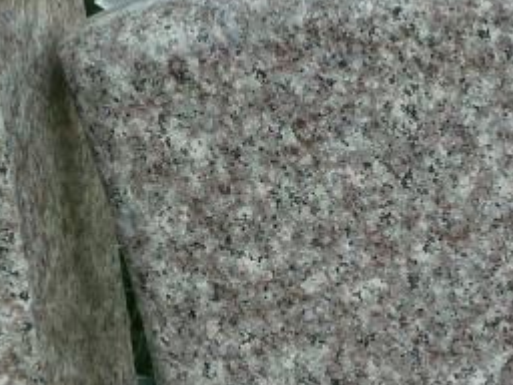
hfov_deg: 8.1
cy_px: 716
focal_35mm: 236
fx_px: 3497
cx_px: 944
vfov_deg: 6.2
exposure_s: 1/400
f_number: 3.9
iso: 80
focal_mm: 9.7
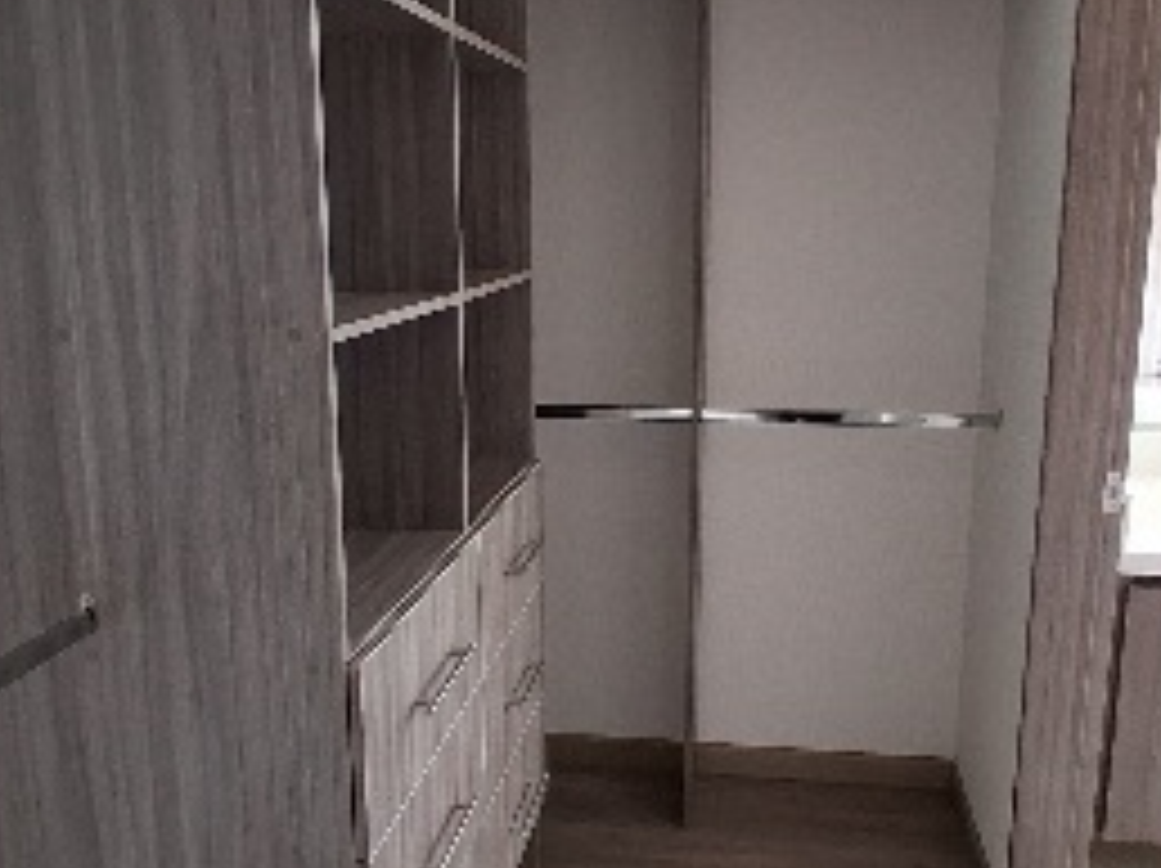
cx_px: 587
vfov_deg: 41.7
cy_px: 472
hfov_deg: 54.0
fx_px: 1139
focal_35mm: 34
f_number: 2.2
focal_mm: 1.4
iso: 160
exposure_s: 1/40
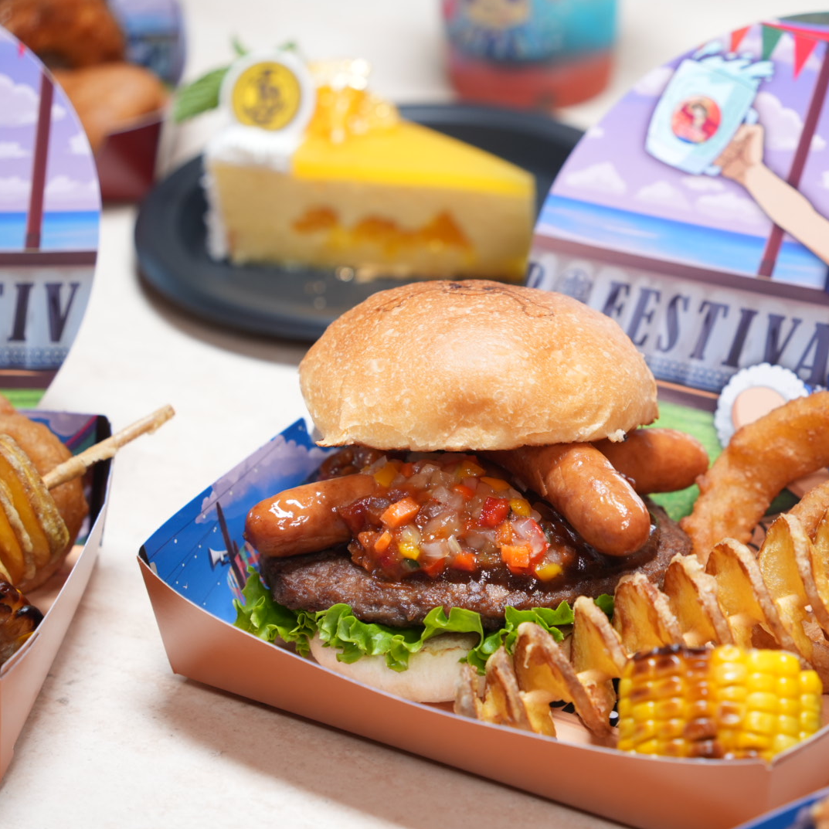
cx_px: 617
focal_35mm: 146
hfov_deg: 11.9
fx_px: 3956
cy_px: 414
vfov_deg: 12.0
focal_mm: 114
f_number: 5
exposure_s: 1/125
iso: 800
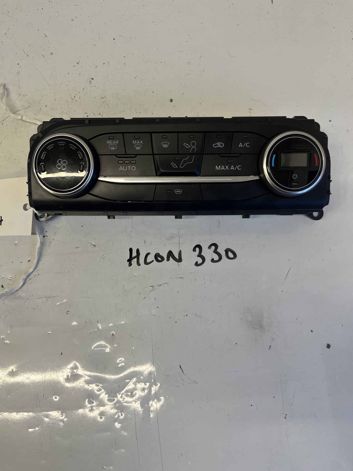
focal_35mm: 26
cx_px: 176
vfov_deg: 67.3
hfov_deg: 53.1
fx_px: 354
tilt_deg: -77.0
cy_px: 236
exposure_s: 1/100
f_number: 1.6
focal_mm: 5.1
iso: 100
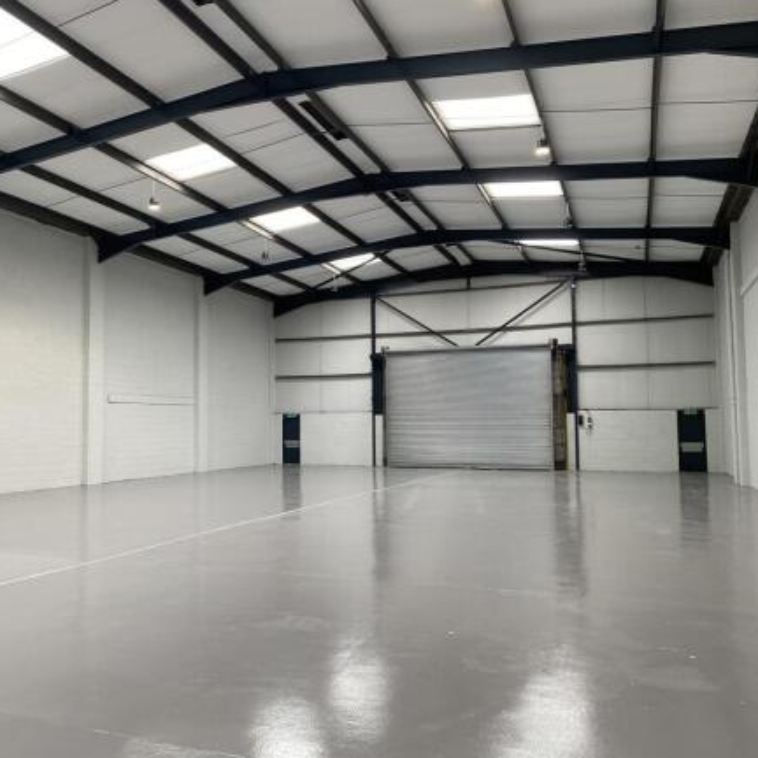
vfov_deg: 52.5
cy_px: 382
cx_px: 283
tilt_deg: +4.5
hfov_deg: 52.0
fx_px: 768
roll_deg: +1.0
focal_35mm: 31
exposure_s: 1/121
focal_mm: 4.25
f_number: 1.8
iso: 50
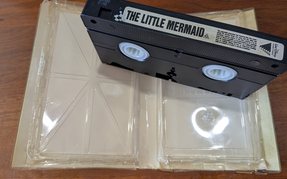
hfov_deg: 70.4
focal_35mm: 26
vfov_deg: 47.6
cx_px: 147
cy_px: 85
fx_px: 203
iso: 68
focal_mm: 4.53
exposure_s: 1/100
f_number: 1.7
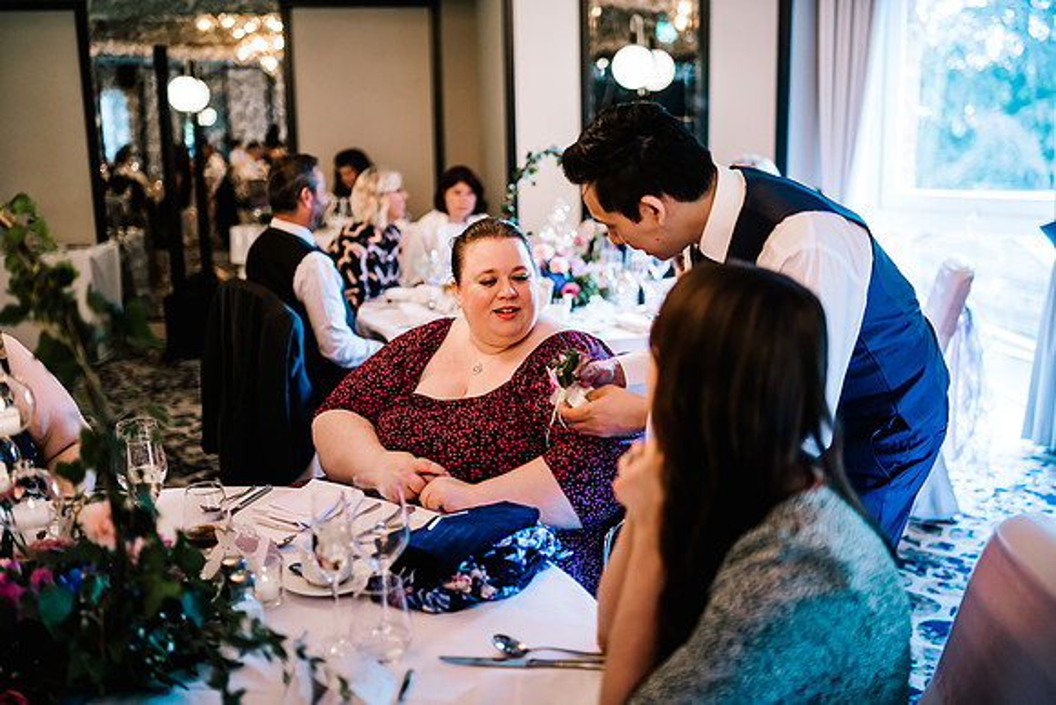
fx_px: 1027
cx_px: 528
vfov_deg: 37.9
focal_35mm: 35
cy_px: 352
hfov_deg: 54.4
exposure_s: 1/500
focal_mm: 35
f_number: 1.4
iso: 1250
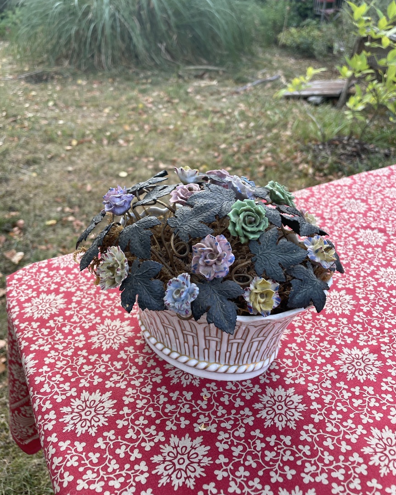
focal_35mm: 28
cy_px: 253
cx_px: 192
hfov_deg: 51.5
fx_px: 410
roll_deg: +0.0
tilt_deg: -32.6
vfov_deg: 62.2
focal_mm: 4.2
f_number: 1.6
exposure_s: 1/121
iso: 32
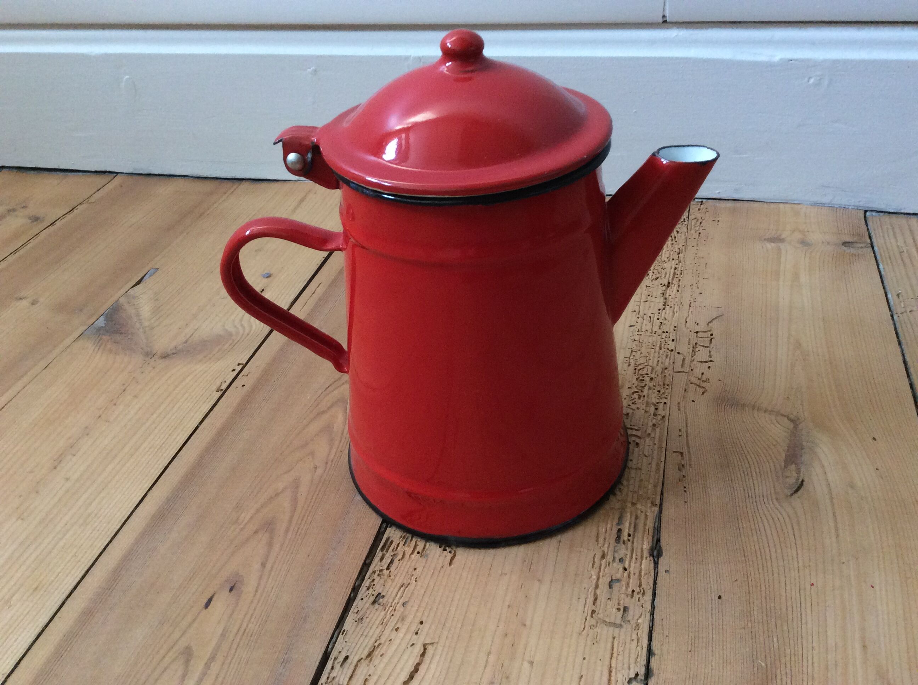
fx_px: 847
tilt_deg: -36.0
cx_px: 459
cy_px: 342
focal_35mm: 32
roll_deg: +4.8
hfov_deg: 56.9
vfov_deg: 44.1
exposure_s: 1/25
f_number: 2.4
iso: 125
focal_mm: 3.3
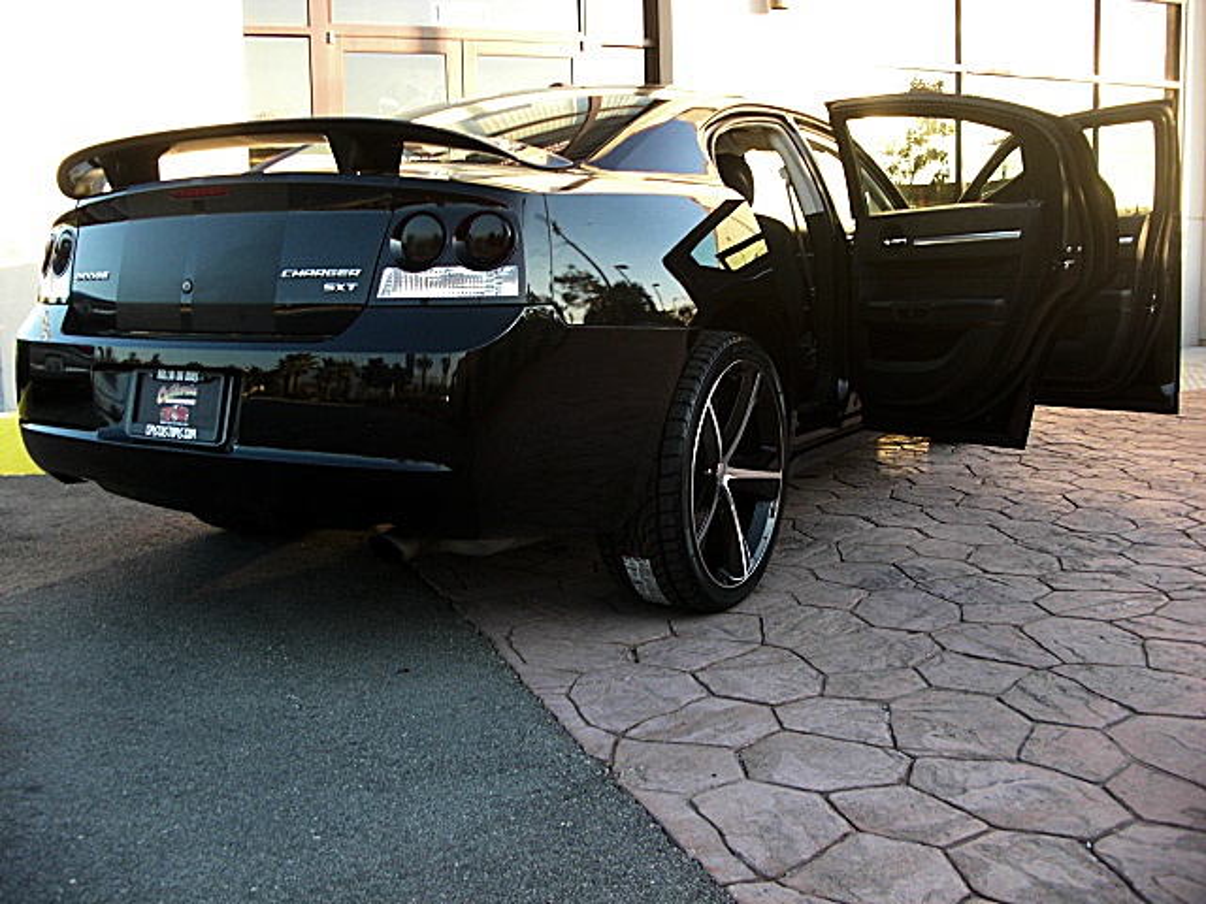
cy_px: 452
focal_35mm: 36
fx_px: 1254
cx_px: 603
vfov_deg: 39.7
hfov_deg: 51.4
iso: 100
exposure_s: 1/100
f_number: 2.8
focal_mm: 6.3
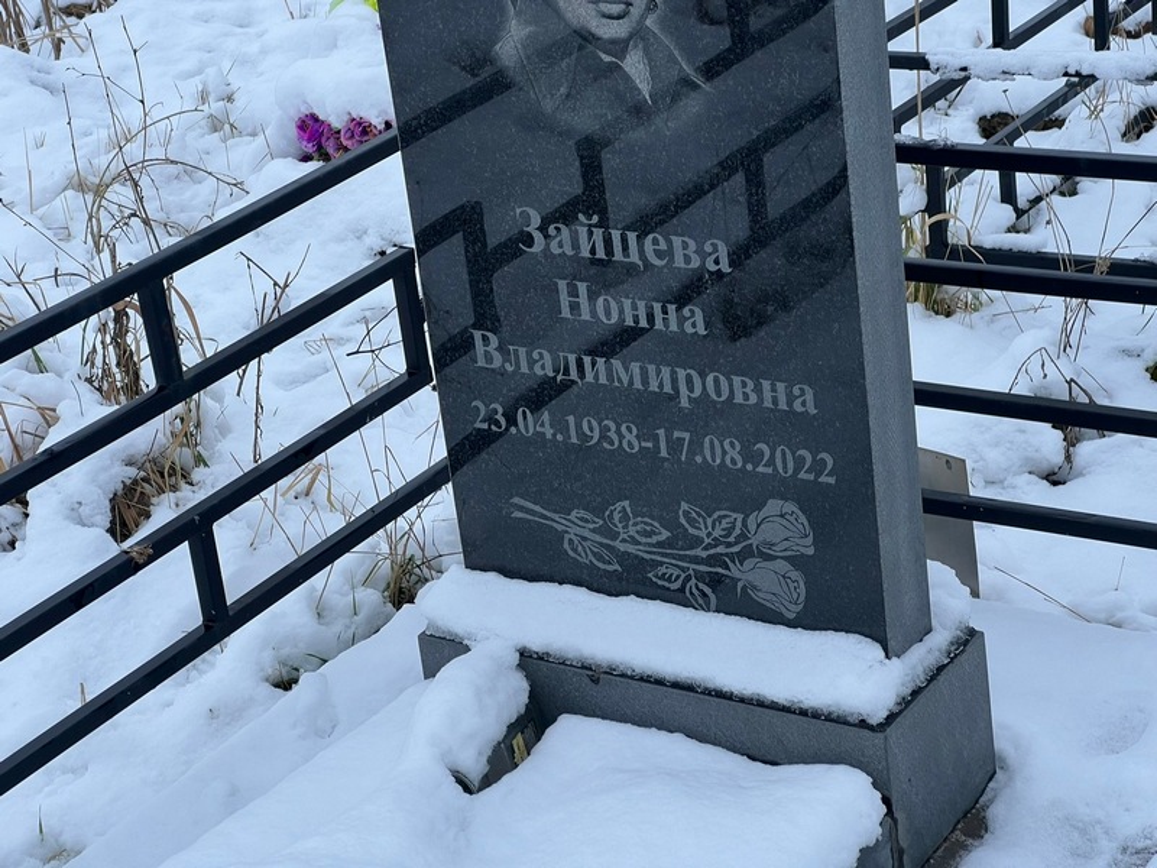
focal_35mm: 77
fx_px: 2574
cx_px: 578
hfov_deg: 25.3
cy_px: 434
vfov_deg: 19.1
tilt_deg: -22.6
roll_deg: +7.6
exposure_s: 1/137
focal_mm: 9
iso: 32
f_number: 2.8
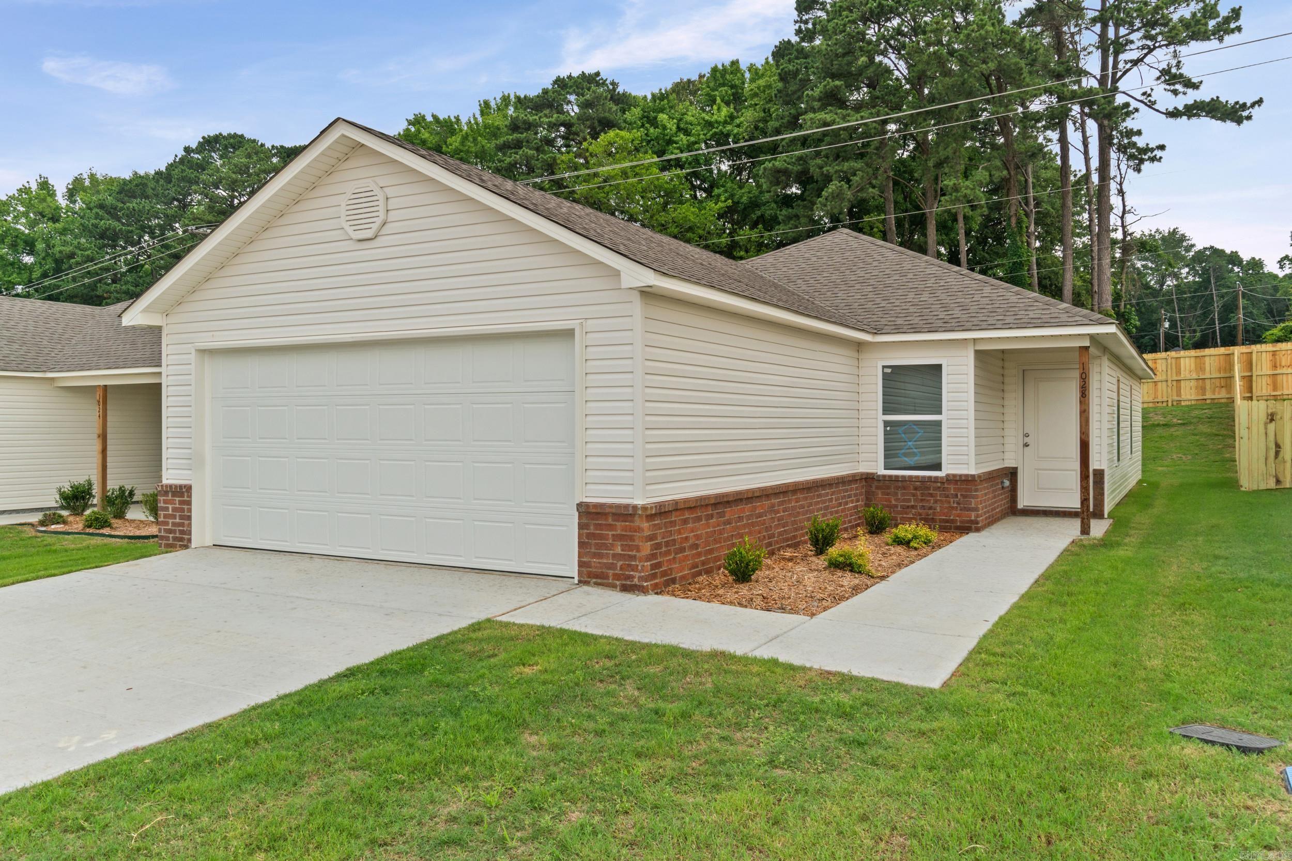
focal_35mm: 27
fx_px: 969
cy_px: 430
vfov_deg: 47.9
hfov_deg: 67.4
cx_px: 646
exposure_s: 1/40
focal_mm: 18
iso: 250
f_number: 9
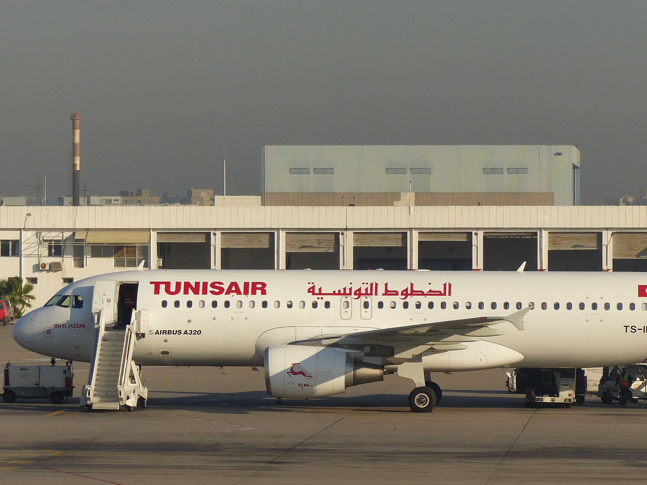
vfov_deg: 4.6
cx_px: 441
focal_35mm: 323
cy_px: 326
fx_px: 6037
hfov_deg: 6.1
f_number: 4
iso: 100
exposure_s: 1/500
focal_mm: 42.5
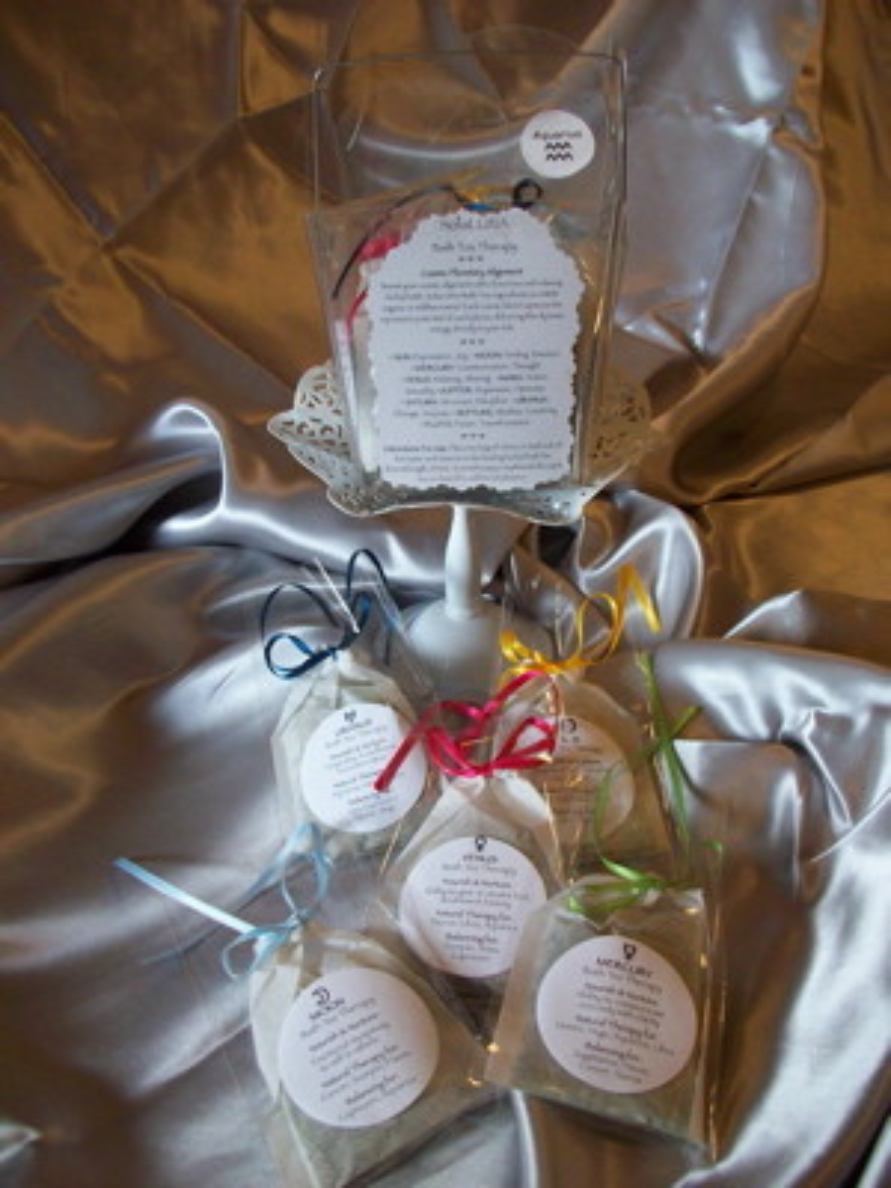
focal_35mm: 34
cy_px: 594
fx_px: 1167
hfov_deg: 41.8
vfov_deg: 54.0
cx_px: 446
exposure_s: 1/40.6
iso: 160
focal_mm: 5.7
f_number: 2.8
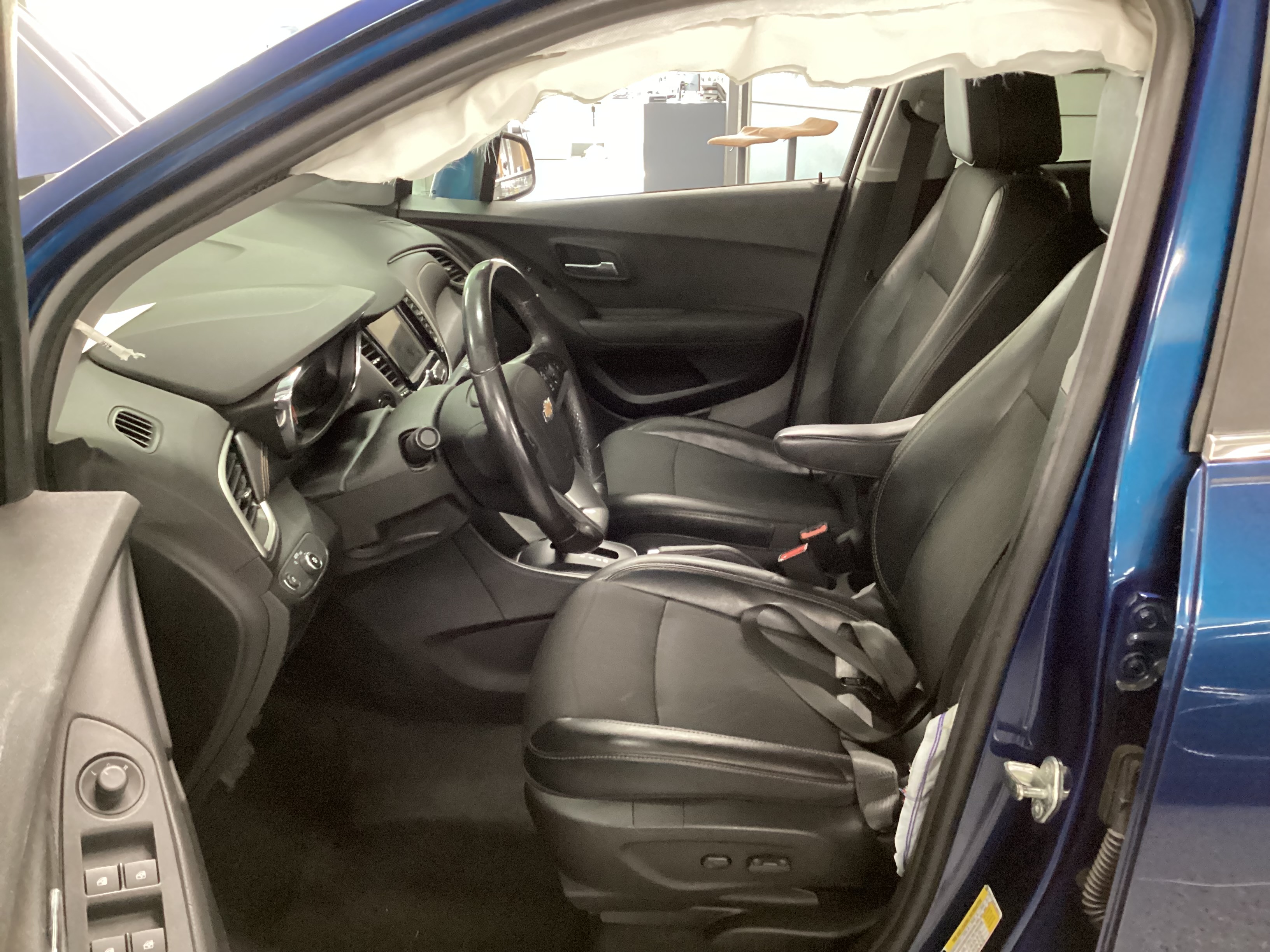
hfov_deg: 58.4
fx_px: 1137
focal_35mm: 31
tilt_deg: -24.6
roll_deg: -0.6
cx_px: 635
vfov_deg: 45.4
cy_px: 476
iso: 640
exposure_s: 1/24
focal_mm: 3.3
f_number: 2.4
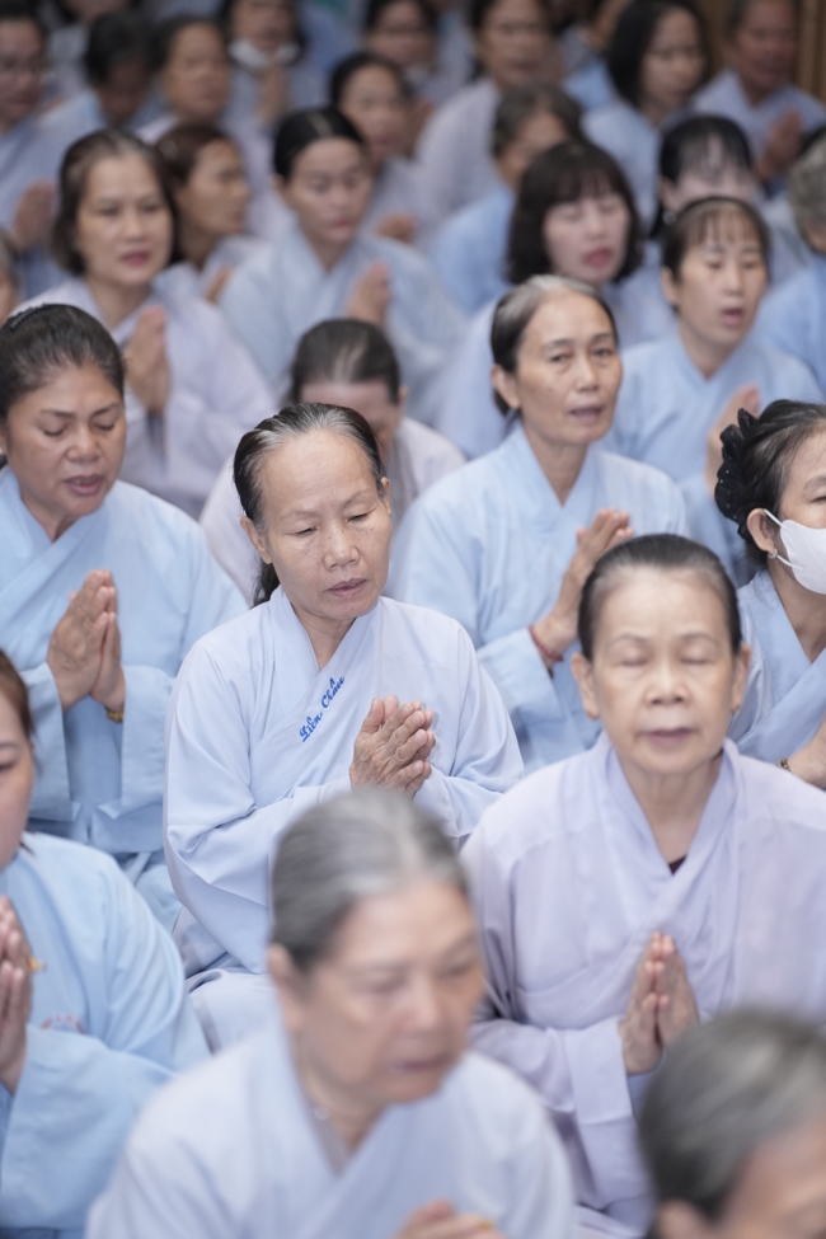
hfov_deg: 9.1
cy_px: 620
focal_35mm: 150
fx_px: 5162
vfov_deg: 13.7
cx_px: 413
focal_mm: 150
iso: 2000
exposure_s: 1/200
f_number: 2.8
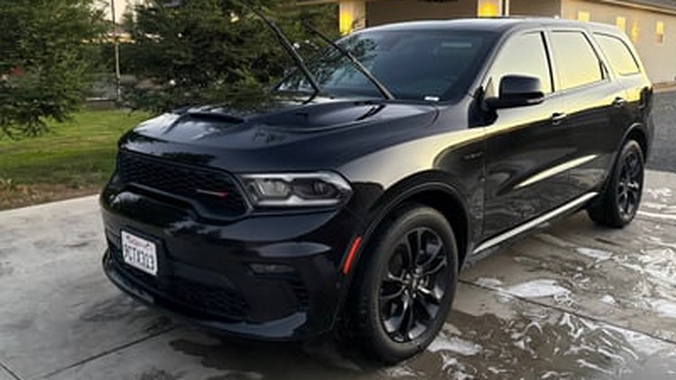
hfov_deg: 57.9
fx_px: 609
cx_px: 377
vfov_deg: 34.4
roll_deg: -0.1
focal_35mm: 34
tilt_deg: -8.3
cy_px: 133
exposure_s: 1/60
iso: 320
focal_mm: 5.96
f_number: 1.6
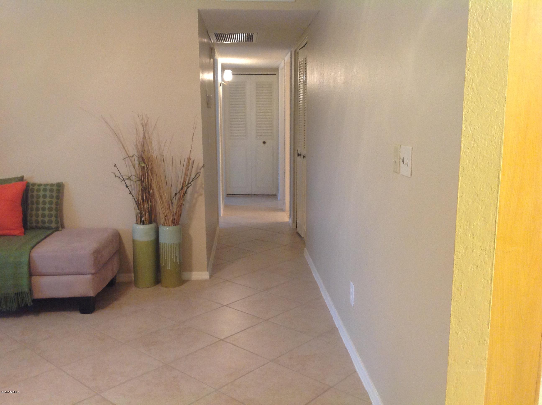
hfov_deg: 52.7
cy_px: 202
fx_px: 547
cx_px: 271
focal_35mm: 35
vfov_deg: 40.6
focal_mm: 4.28
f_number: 2.4
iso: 200
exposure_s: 1/15
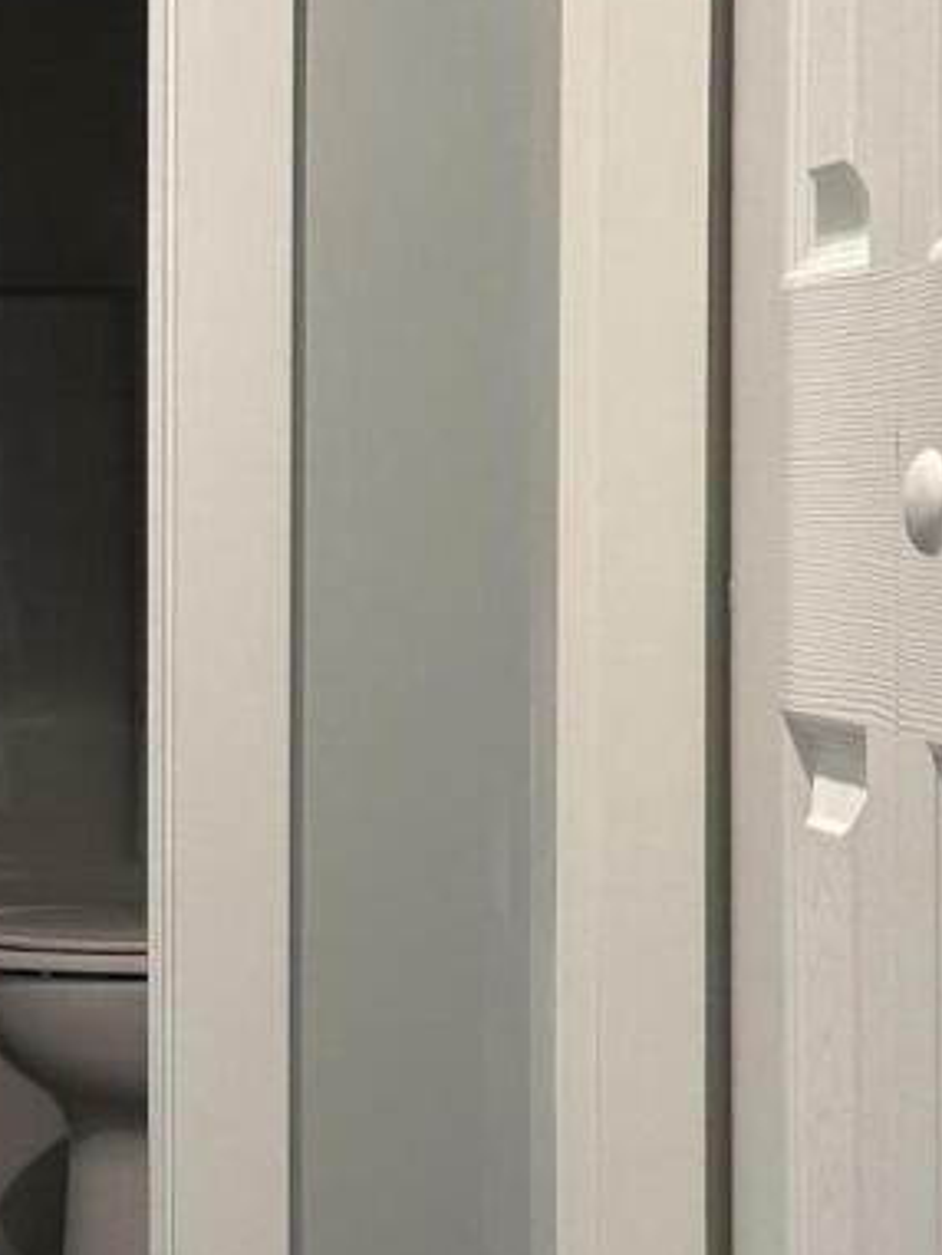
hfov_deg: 11.5
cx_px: -267
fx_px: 4569
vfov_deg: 15.6
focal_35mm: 126
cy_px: 718
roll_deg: +0.2
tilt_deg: -1.4
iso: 160
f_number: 1.78
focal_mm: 6.76
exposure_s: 1/60
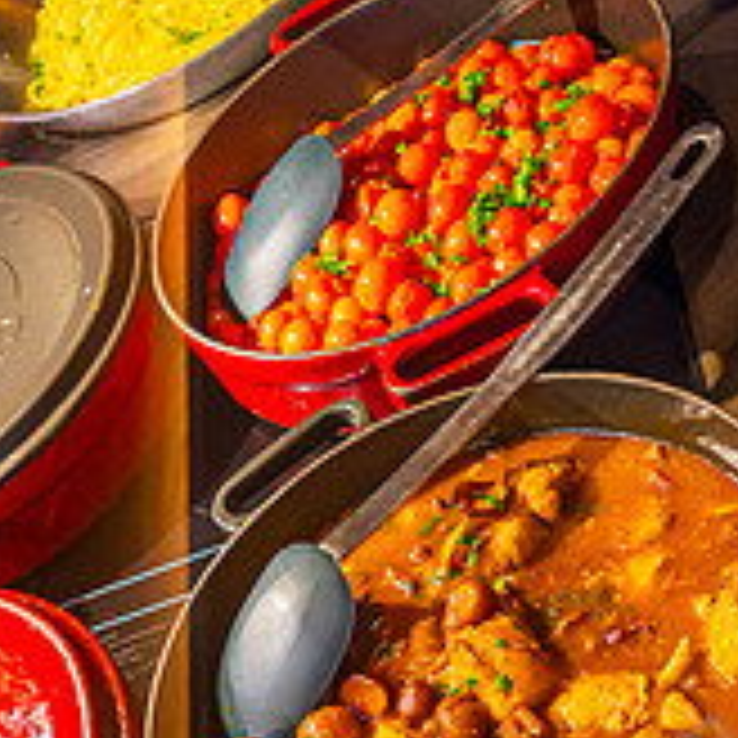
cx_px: 369
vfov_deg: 26.0
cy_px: 963
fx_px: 1351
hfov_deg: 30.6
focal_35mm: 56
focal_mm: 16
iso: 1600
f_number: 3.2
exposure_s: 1/125
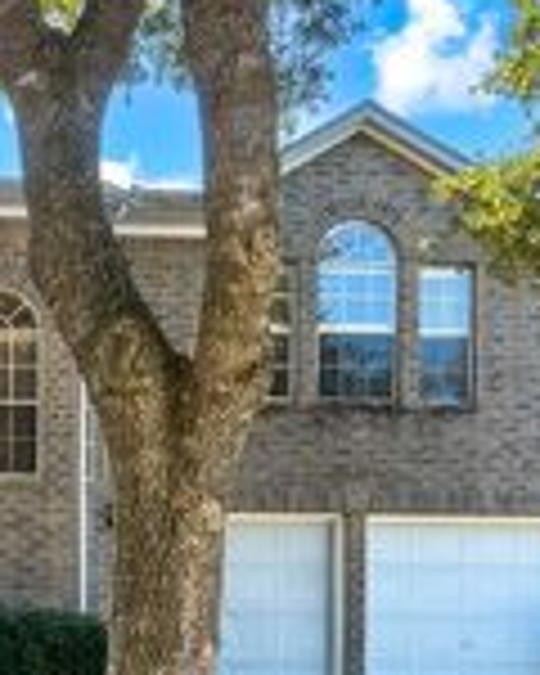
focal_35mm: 50
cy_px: 592
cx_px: 72
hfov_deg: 29.2
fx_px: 999
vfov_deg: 35.4
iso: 640
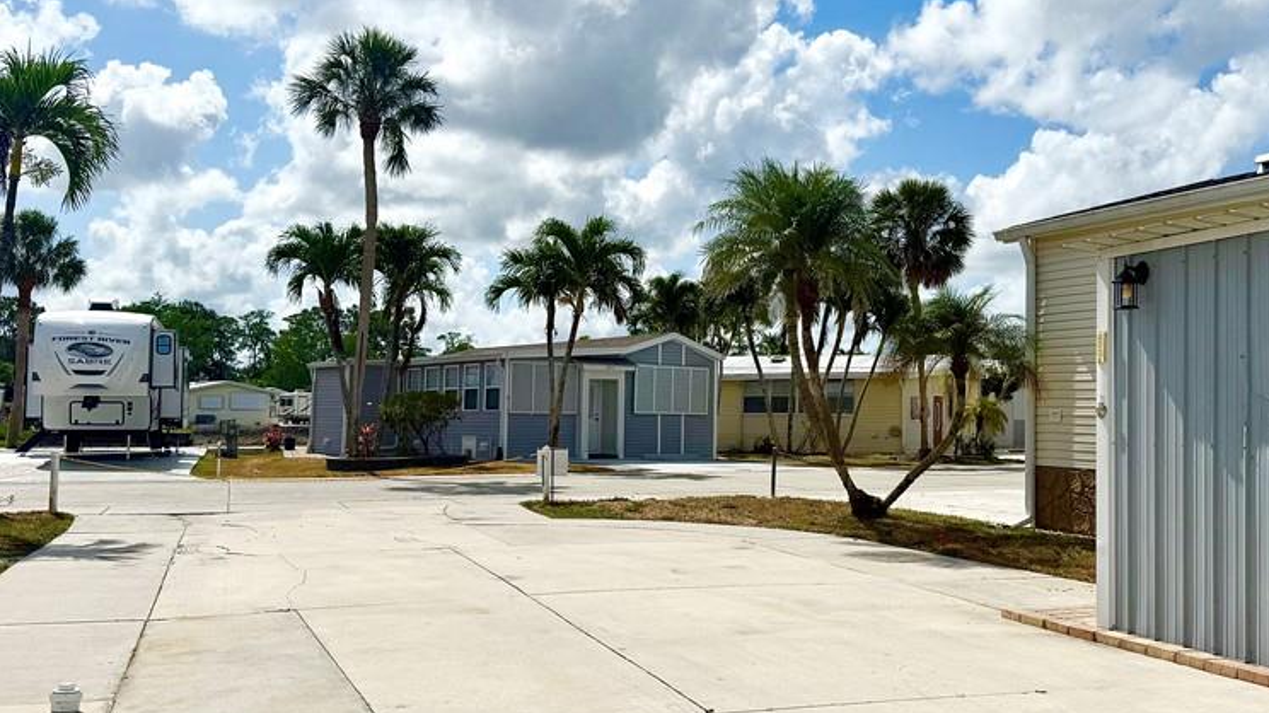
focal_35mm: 36
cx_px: 708
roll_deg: -0.8
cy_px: 351
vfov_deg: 32.8
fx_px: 1211
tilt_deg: +3.5
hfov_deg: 55.2
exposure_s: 1/14286
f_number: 1.78
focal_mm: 6.76
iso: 64
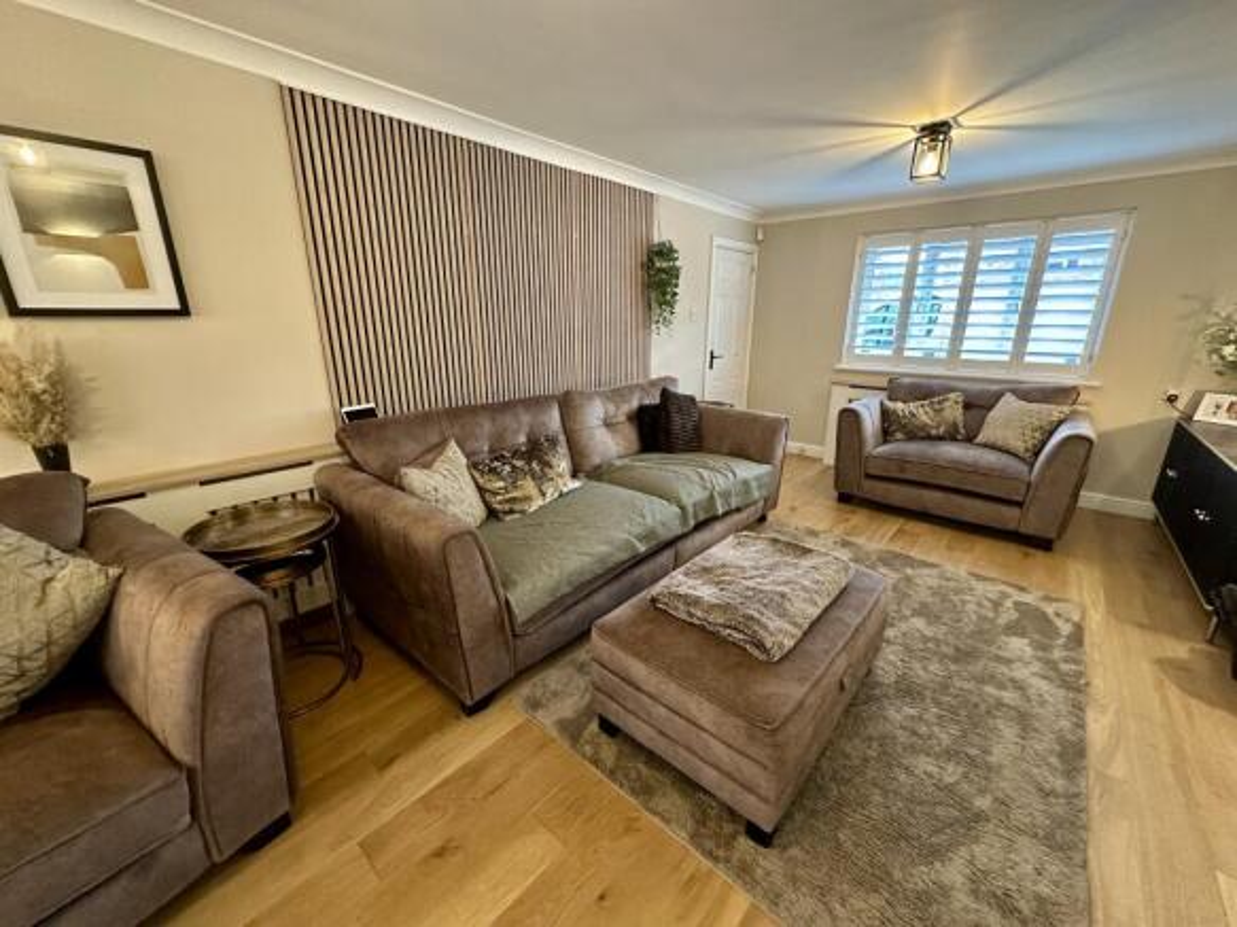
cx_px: 618
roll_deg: +0.0
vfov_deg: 85.7
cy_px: 464
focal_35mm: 14
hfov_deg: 102.1
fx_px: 500
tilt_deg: -16.8
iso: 800
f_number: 2.2
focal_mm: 2.22
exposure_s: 1/50
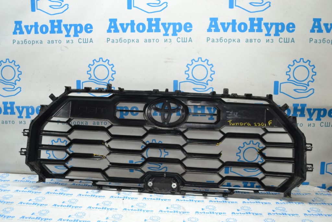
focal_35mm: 36
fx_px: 332
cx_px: 166
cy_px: 111
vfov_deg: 36.9
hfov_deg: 53.1
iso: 400
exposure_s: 1/60
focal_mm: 24
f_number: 4
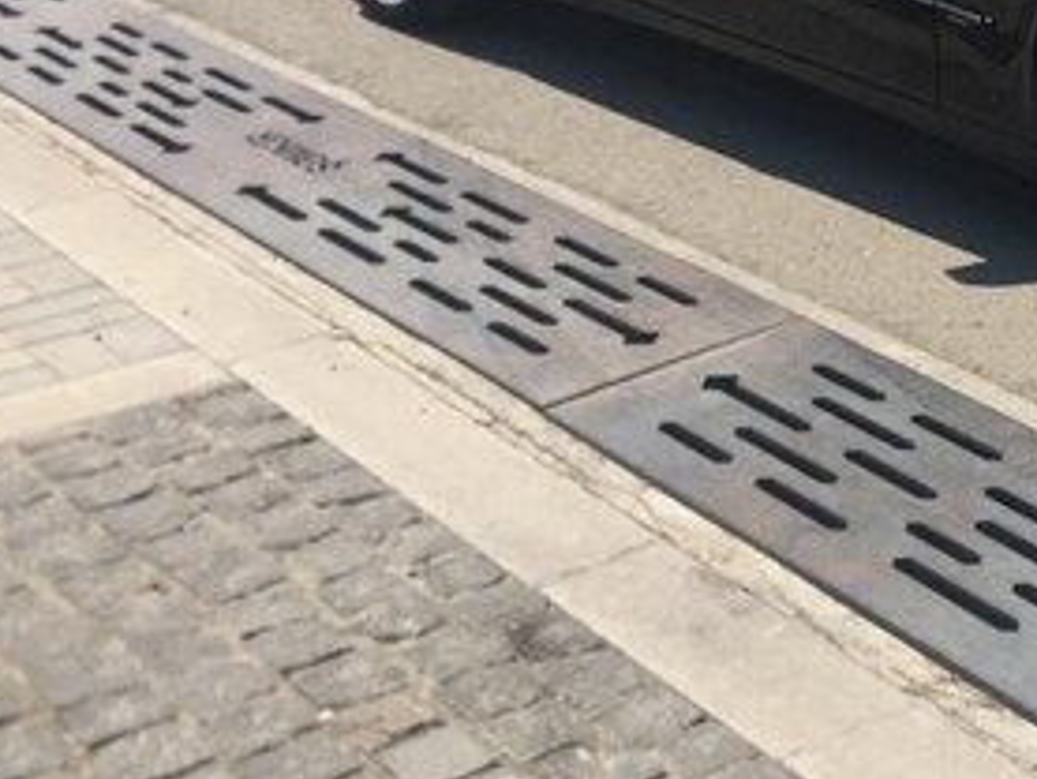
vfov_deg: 20.1
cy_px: -140
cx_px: 1209
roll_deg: -1.4
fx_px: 2068
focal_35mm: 69
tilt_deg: -9.7
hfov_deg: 25.6
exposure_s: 1/1980
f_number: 2.2
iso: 32
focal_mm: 4.15
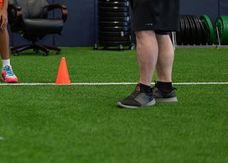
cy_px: -8
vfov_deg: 12.3
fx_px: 744
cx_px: -25
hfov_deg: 16.8
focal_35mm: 115
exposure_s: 1/1000
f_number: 1.2
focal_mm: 50
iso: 1250
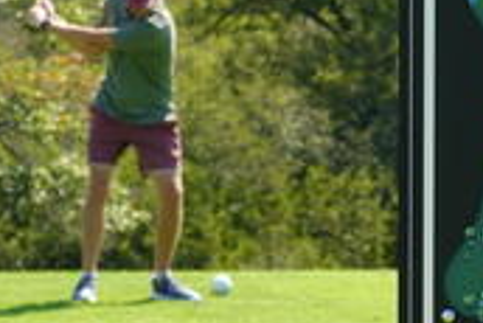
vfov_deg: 3.9
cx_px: 257
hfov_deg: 5.8
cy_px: 185
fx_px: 4794
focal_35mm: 357
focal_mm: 42.74
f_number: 5
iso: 100
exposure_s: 1/200
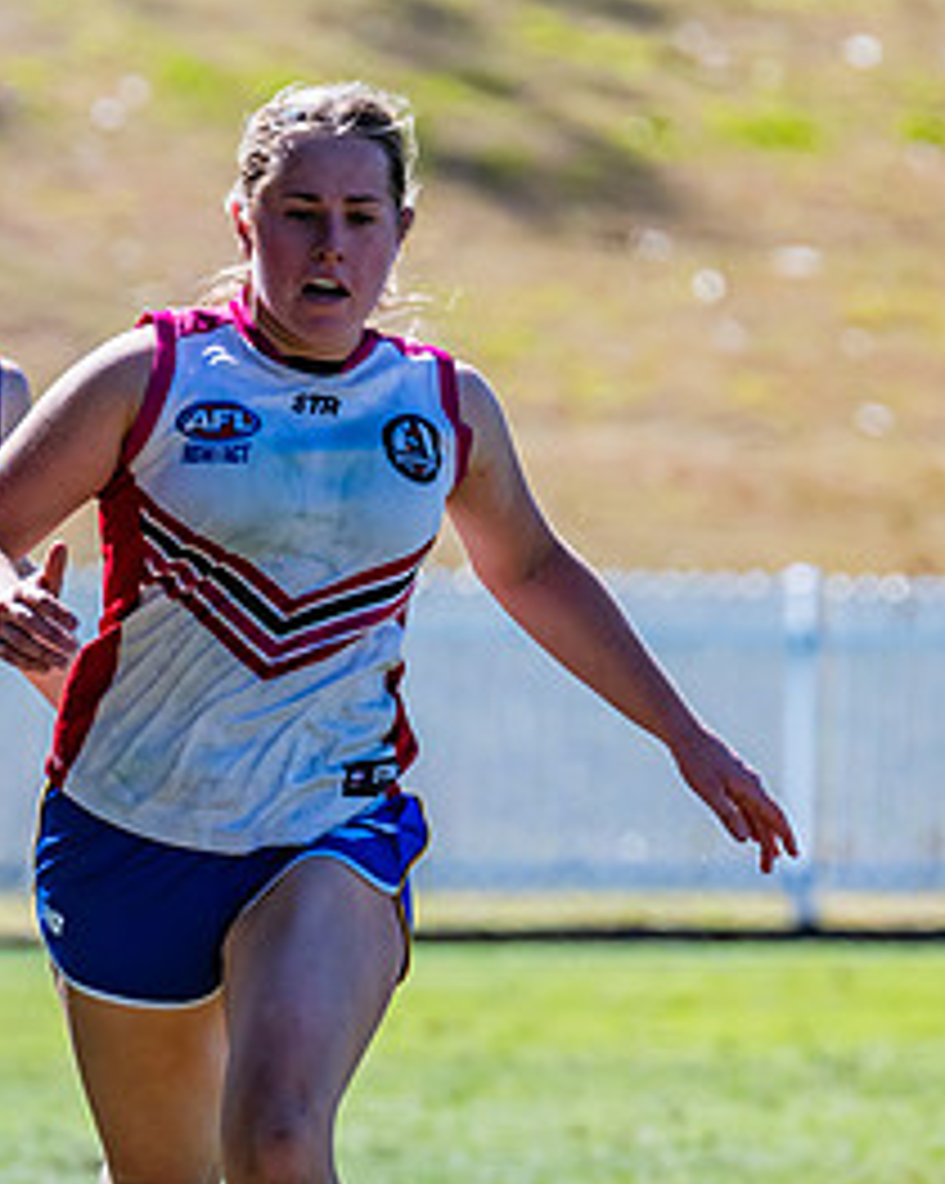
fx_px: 34686
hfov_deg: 1.6
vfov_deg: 2.0
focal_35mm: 991
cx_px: 401
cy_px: 845
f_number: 7.1
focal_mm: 380
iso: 800
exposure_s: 1/1600
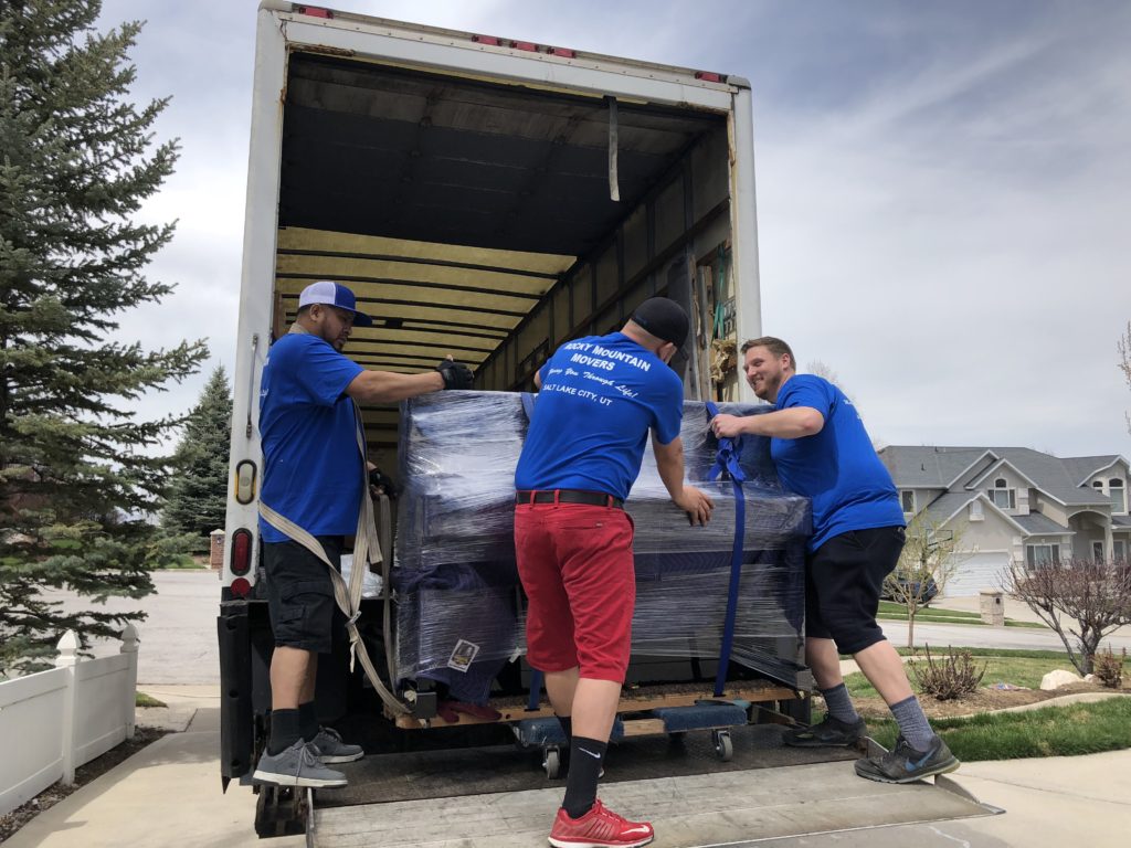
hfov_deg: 63.4
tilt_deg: +3.3
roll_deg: +0.8
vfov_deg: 49.7
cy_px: 424
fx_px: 915
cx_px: 566
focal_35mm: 28
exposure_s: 1/1779
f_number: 1.8
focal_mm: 3.99
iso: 20
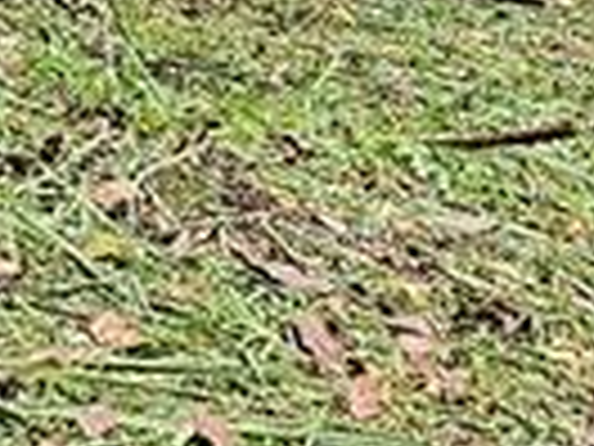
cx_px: -580
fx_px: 3072
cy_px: -734
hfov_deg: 10.2
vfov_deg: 7.6
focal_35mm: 179
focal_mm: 6.3
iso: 10
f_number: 1.7
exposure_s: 1/703
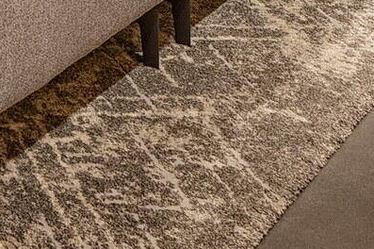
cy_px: -476
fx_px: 1246
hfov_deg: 14.2
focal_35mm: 120
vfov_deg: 9.3
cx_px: -382
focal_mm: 17
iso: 100
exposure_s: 2.5
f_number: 9
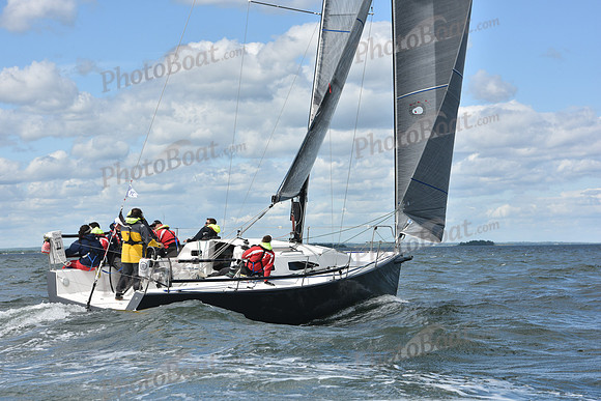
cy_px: 200
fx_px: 1536
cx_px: 300
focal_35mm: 92
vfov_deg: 14.9
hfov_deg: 22.1
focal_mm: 92
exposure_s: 1/1000
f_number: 9
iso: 320
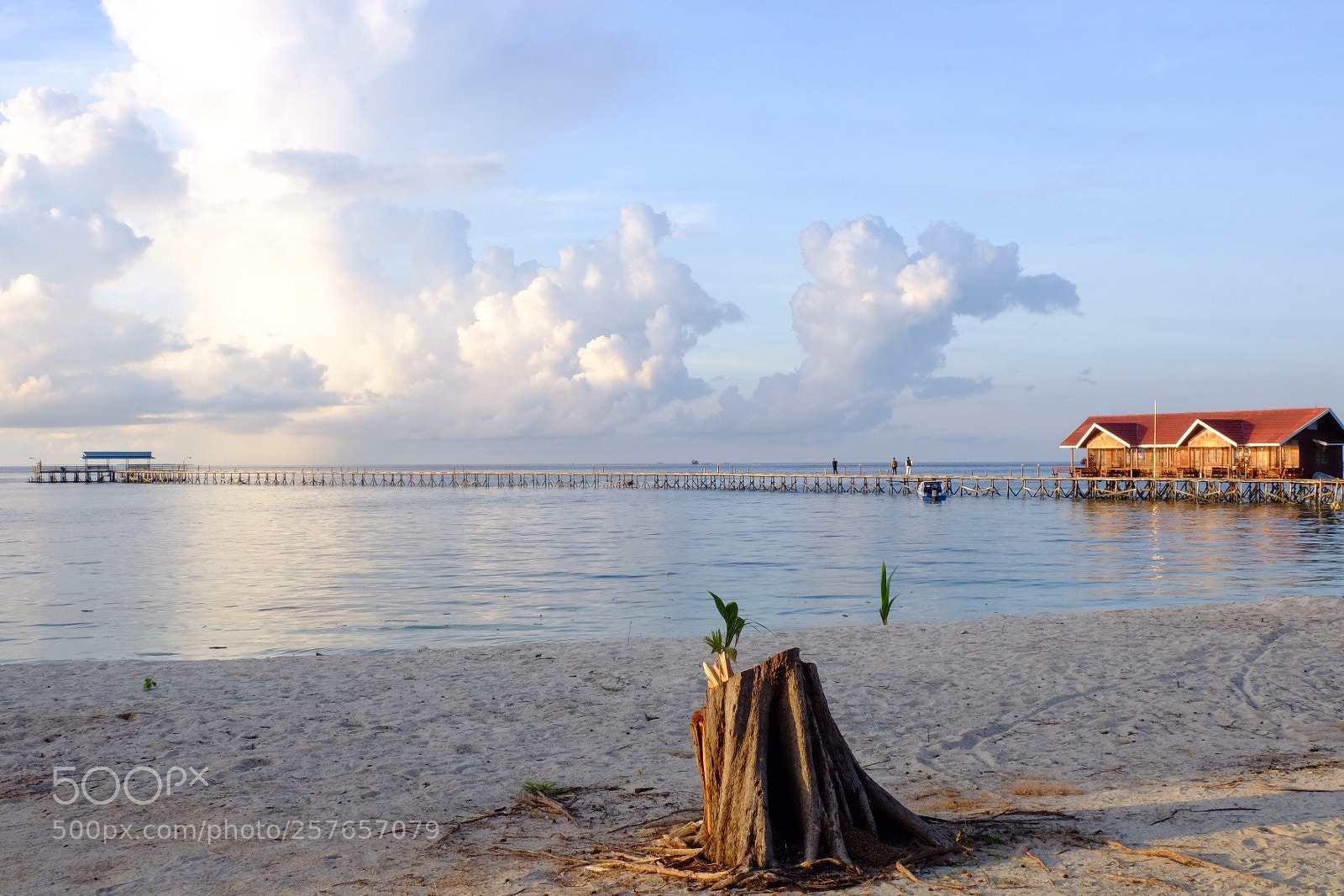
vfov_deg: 35.1
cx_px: 672
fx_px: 1419
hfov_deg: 50.7
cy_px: 448
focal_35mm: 38
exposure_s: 1/10
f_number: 22
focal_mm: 25.4
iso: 200
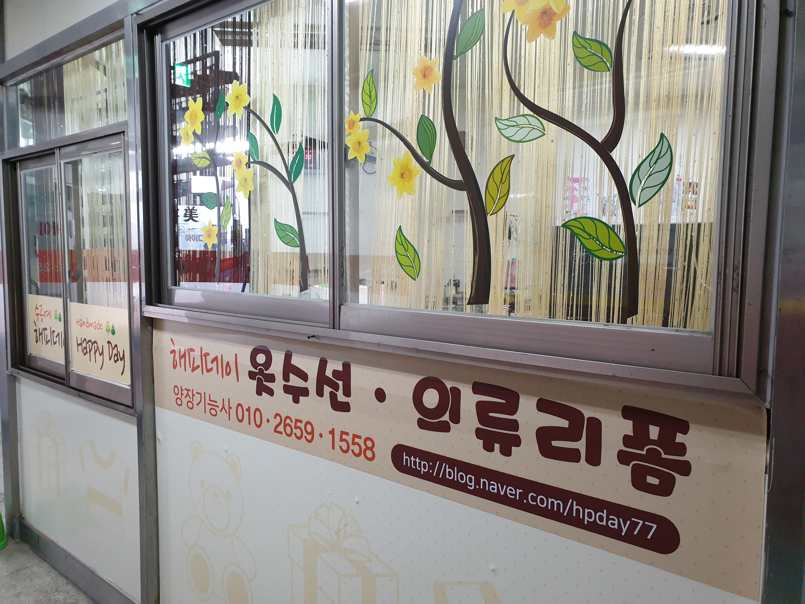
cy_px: 302
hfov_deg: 67.3
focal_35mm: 26
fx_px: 605
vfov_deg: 53.1
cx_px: 402
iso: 320
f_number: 2.4
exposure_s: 1/60
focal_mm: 4.3
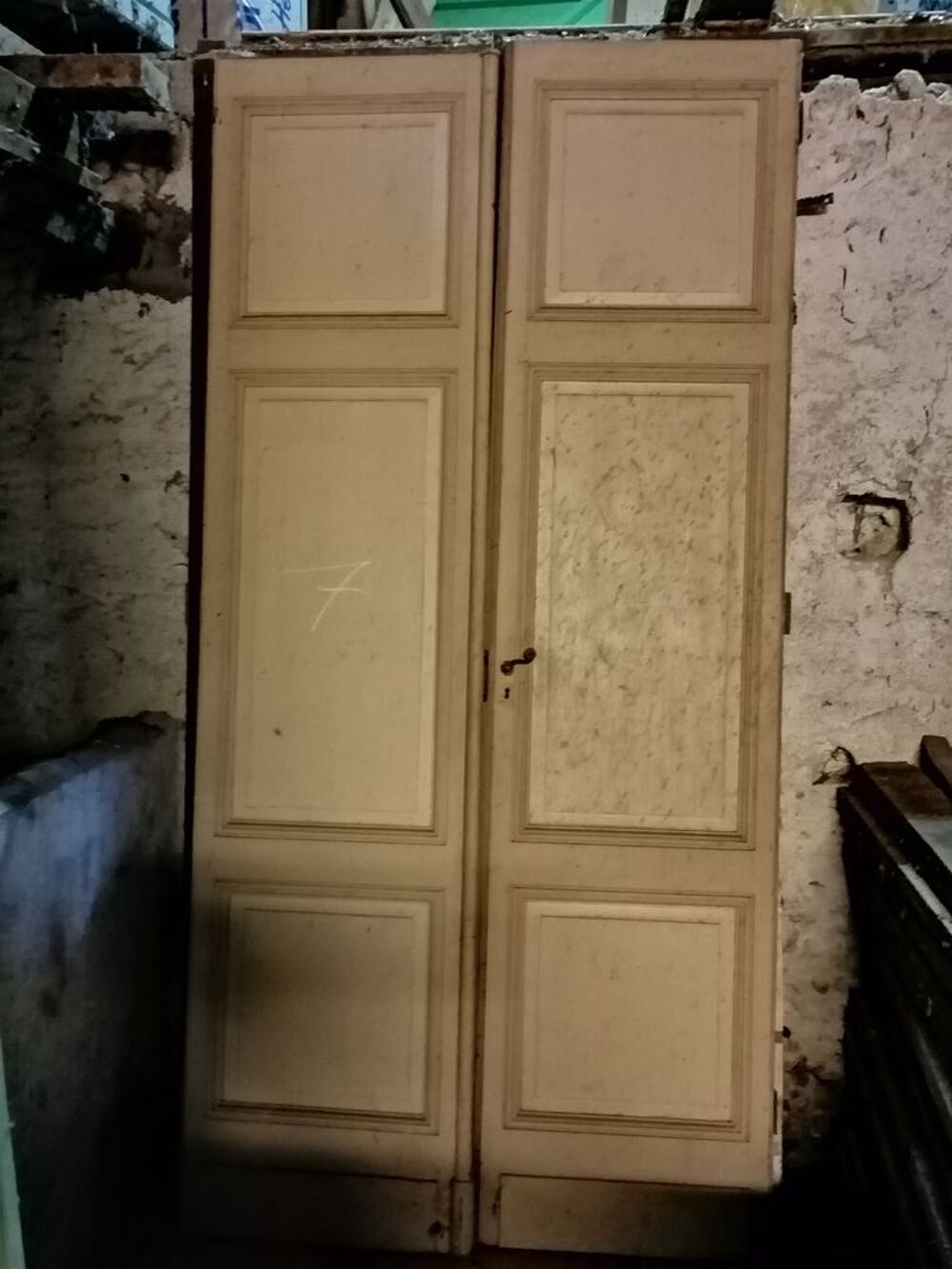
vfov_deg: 46.8
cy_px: 634
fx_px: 1467
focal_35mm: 40
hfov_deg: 36.0
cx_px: 476
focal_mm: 4.75
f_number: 1.8
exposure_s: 4
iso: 1000
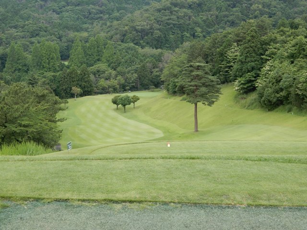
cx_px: 154
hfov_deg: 33.8
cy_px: 115
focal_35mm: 57
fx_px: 506
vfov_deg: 25.7
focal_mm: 10.2
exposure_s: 1/80
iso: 80
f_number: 4.5
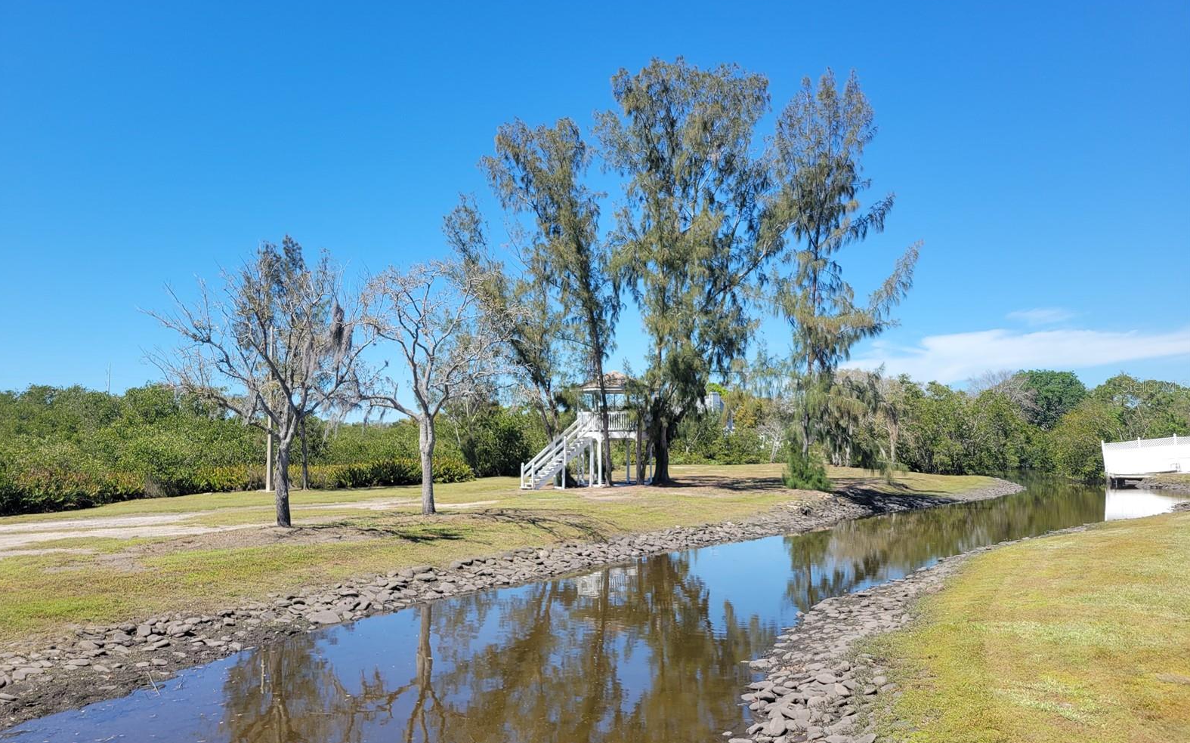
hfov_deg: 66.5
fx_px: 908
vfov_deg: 44.5
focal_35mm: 28
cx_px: 588
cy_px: 386
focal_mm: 5.4
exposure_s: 1/1775
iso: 40
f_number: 1.8
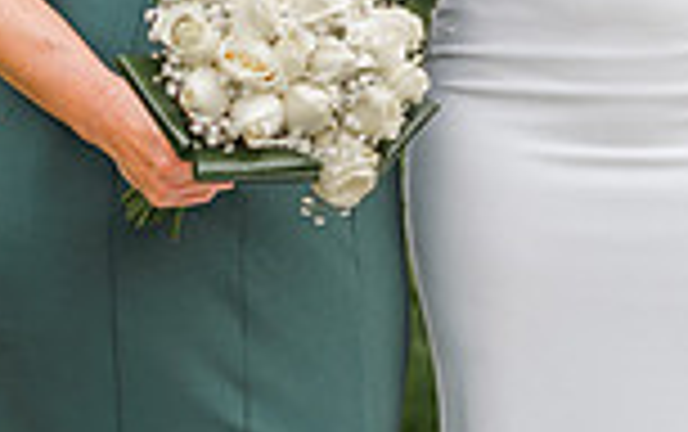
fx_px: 6157
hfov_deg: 6.4
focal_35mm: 328
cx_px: 333
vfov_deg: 4.0
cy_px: -151
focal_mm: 85
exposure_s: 1/640
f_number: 2.8
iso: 100
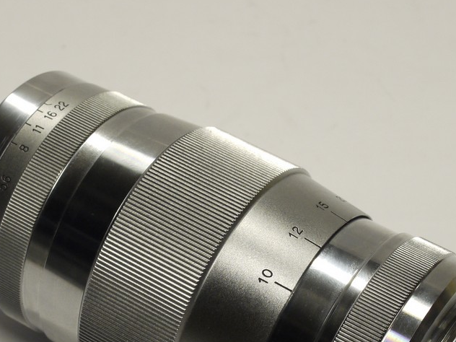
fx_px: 1502
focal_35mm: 114
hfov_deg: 17.2
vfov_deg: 12.9
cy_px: 293
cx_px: 180
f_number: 9
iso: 400
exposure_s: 1/20
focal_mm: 30
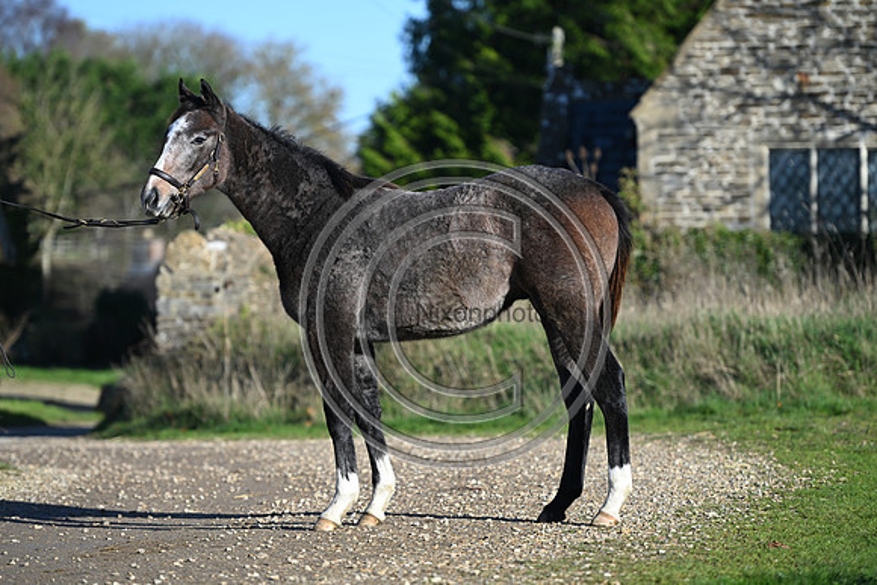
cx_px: 438
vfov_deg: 8.9
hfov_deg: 13.2
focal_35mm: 155
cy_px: 292
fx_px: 3777
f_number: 3.5
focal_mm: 155
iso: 140
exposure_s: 1/1250
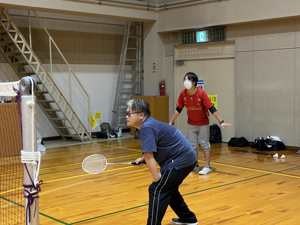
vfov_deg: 27.0
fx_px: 468
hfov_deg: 35.5
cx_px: 150
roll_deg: +1.4
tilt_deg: -3.7
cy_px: 112
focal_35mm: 54
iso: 160
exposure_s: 1/40
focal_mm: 5.96
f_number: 1.6
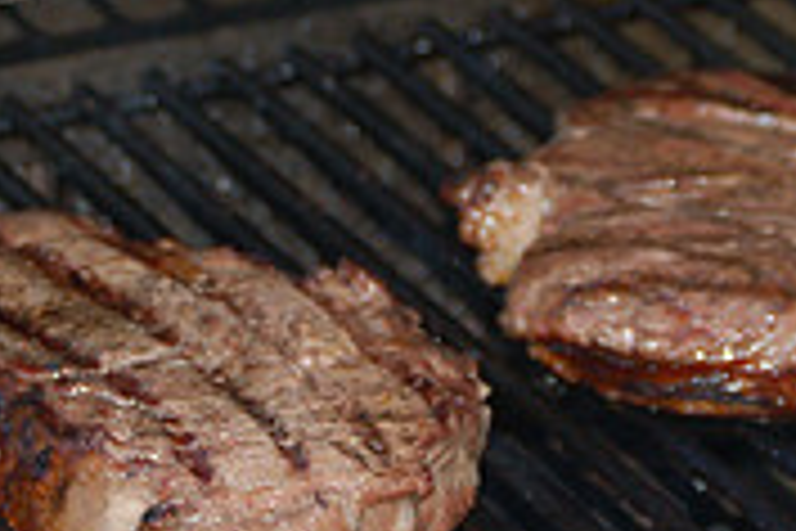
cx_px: 319
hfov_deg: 7.6
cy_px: 130
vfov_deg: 5.1
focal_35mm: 271
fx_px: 5984
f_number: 4
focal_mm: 55
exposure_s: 1/60
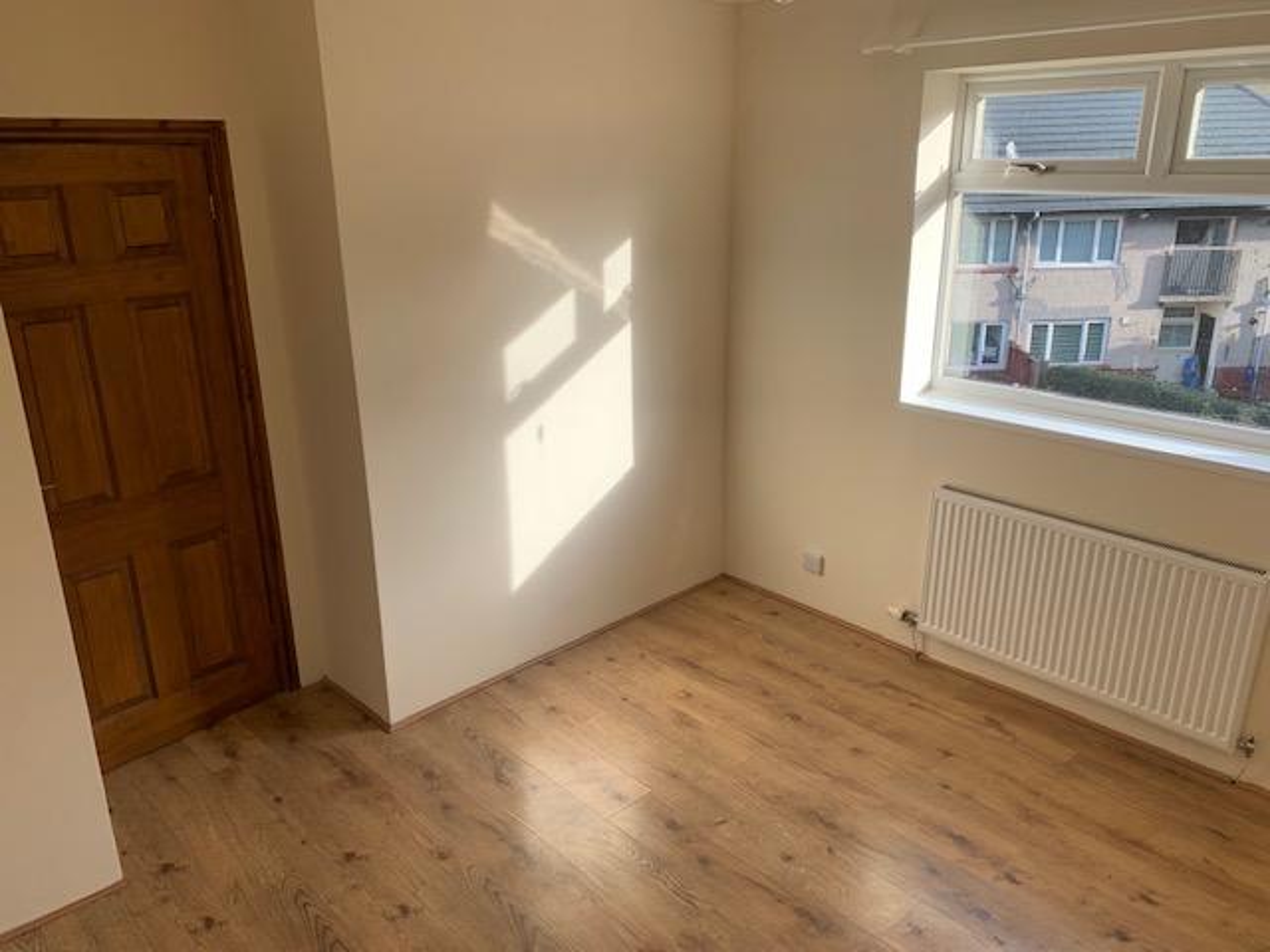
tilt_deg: -17.0
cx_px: 635
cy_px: 476
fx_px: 954
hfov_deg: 67.3
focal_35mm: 26
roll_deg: +0.5
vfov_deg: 53.1
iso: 25
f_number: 1.8
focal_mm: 4.25
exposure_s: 1/212
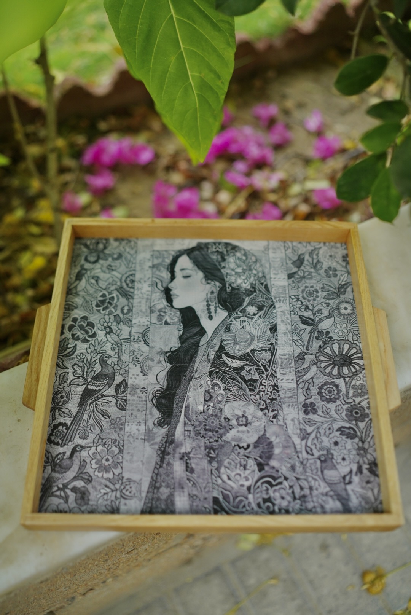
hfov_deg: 37.9
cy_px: 308
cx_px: 206
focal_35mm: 35
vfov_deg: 54.4
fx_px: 598
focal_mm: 35
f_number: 1.8
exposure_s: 1/160
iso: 640
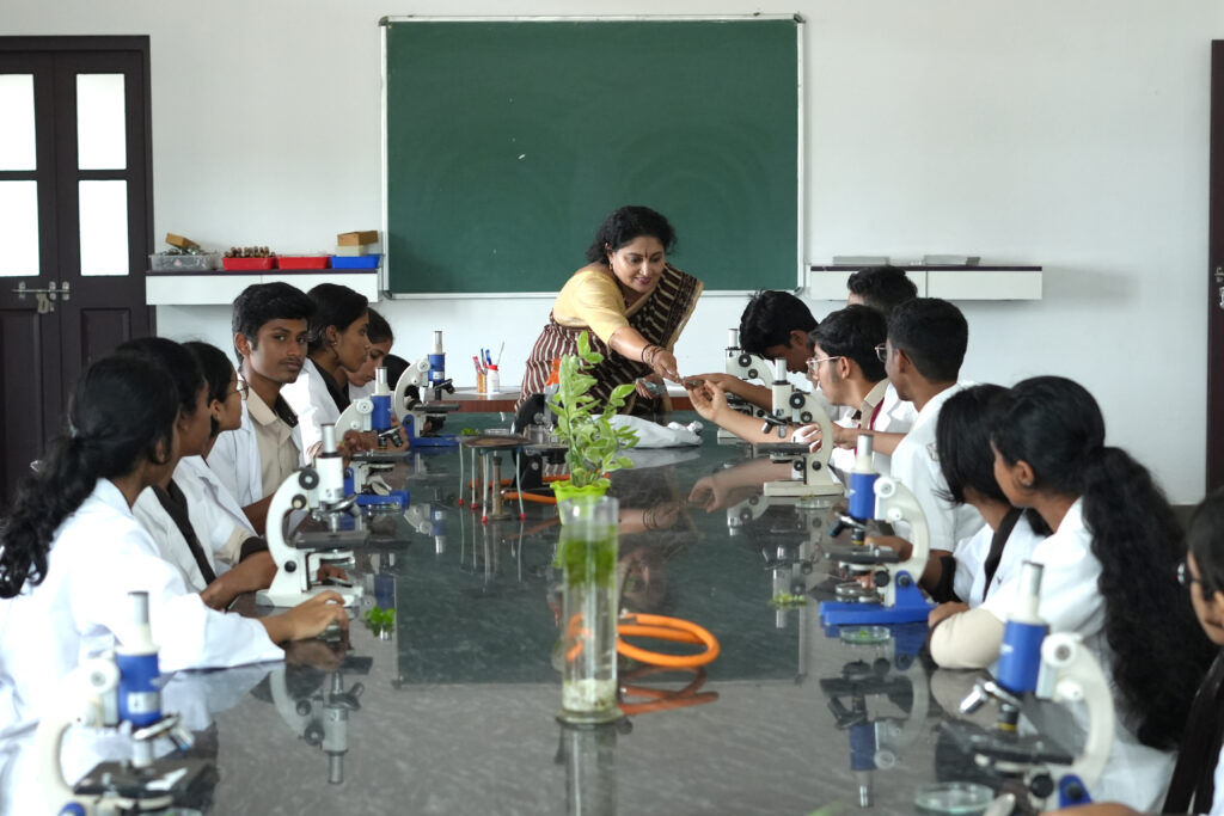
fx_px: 2550
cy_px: 408
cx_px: 612
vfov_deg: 18.2
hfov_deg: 27.0
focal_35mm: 75
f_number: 3.5
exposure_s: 1/125
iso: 2500
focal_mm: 50
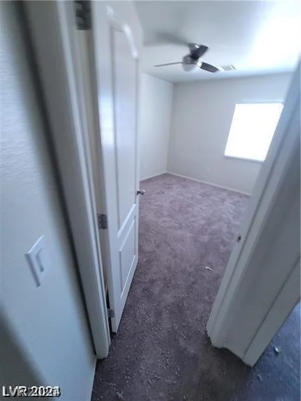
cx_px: 150
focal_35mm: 13
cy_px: 200
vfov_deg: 106.2
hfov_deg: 89.9
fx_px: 151
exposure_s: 1/60
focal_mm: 2.2
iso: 320
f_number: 2.2
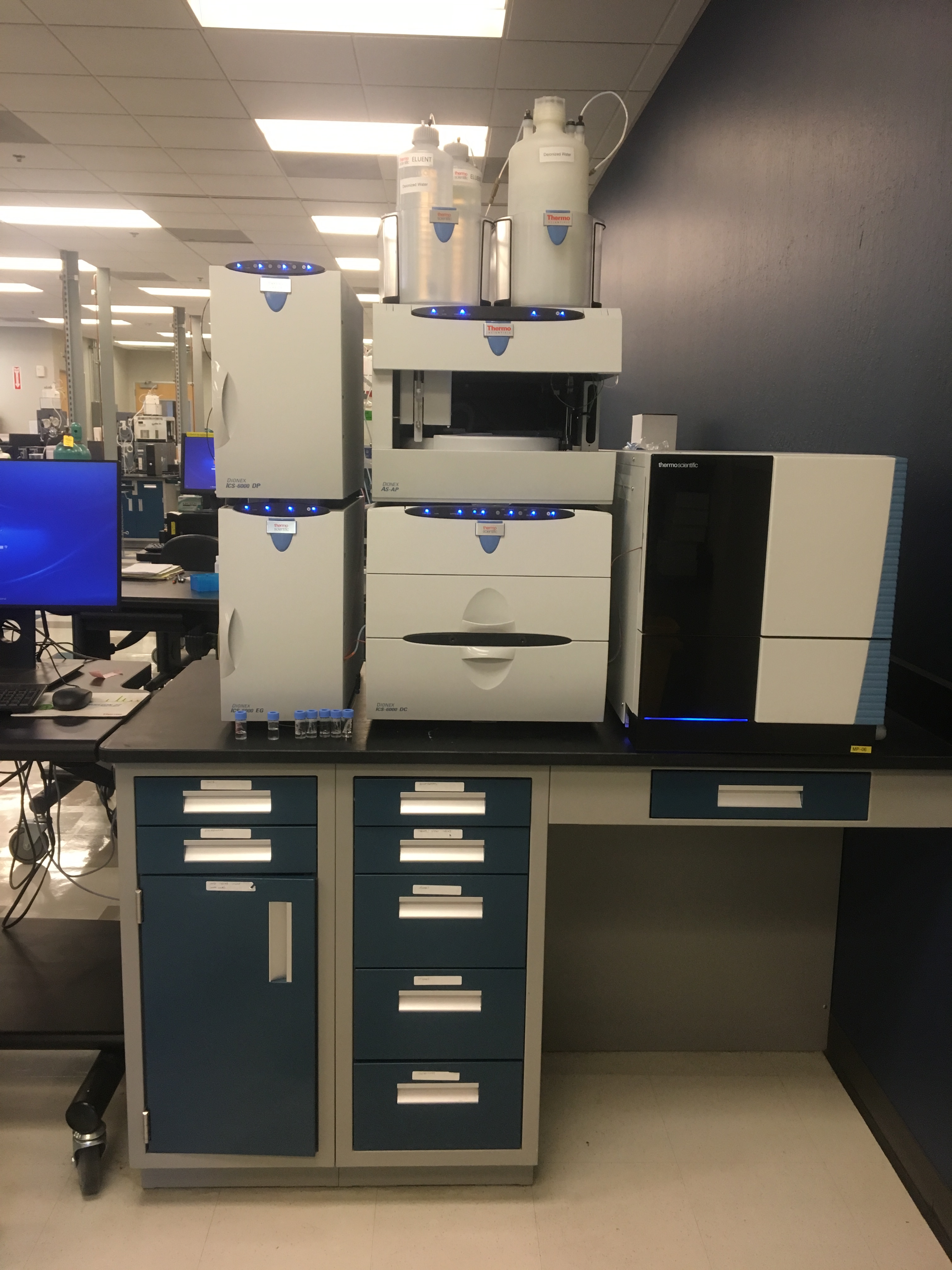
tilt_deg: -10.2
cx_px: 476
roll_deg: -1.1
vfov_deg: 61.7
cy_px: 635
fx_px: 1063
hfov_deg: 48.2
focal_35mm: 29
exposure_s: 1/30
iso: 100
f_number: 2.2
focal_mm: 4.15
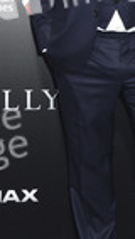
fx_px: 788
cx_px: 126
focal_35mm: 124
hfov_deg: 9.7
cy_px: 64
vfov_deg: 17.2
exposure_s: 1/250
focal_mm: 42
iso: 640
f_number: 6.3
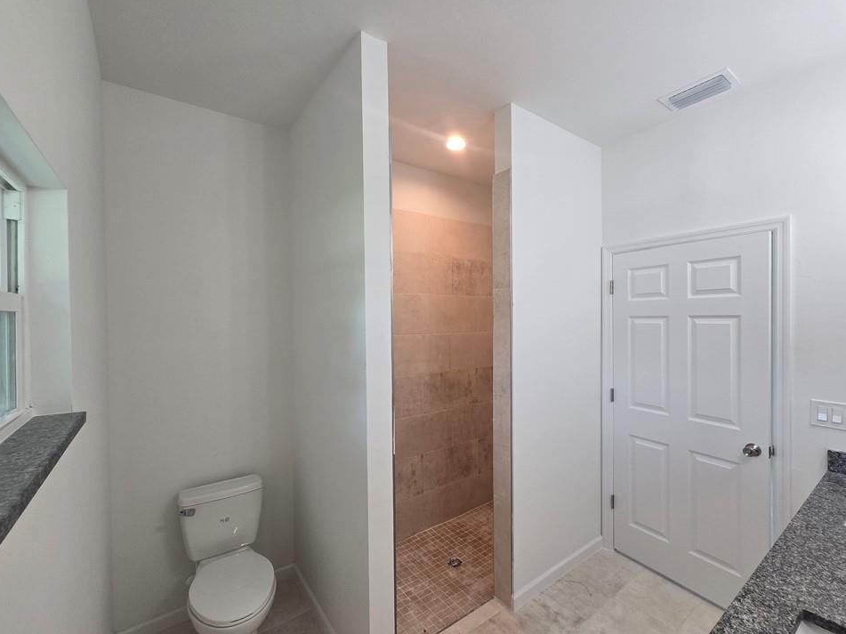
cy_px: 322
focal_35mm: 14
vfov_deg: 85.7
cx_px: 416
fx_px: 342
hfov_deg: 102.1
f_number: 2.2
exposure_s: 1/120
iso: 80
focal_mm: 2.2
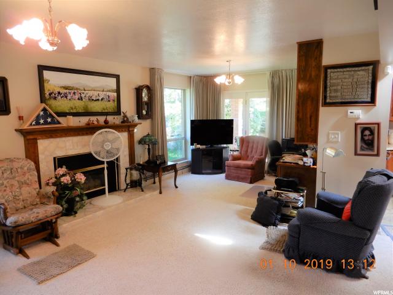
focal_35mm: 24
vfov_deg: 56.8
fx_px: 272
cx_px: 196
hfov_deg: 71.6
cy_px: 148
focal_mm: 4.3
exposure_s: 1/30
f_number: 3.4
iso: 160
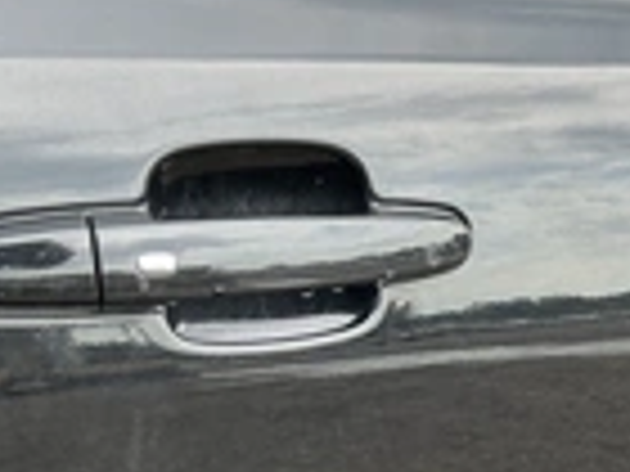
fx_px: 1456
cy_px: 539
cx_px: 706
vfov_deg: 17.7
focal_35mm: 80
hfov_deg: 22.9
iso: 20
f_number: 1.8
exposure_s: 1/122
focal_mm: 3
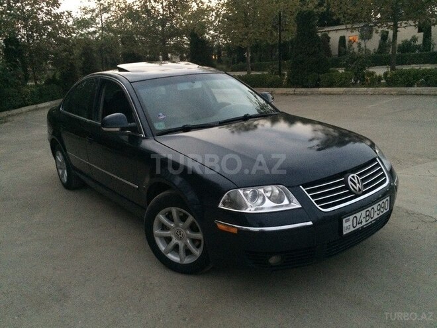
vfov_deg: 48.2
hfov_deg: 61.7
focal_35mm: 29
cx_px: 218
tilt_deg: -13.4
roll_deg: +4.7
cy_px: 164
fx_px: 366
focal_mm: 4.15
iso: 500
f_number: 2.2
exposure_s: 1/17
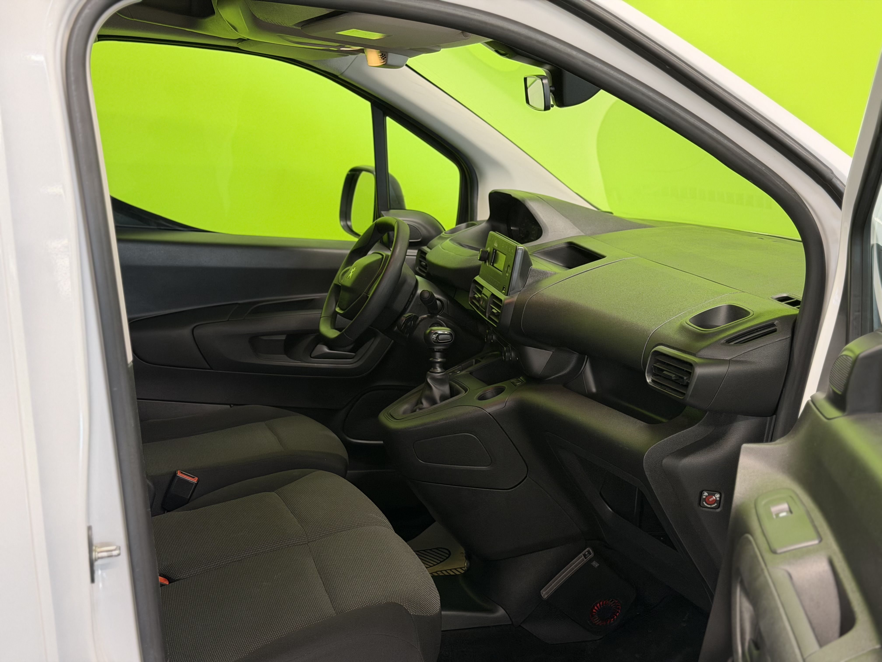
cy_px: 331
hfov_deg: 39.7
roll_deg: -0.5
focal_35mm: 48
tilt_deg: -11.1
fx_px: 1223
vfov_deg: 30.3
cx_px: 441
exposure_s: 1/60
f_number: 1.78
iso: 200
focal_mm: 6.76
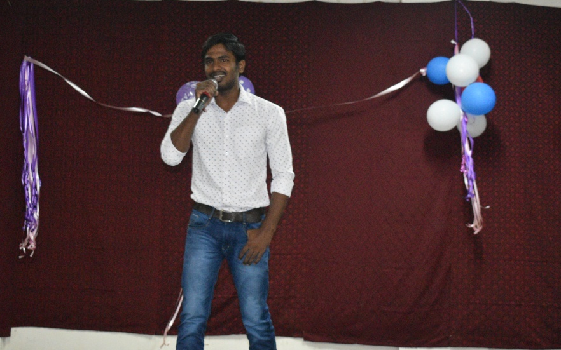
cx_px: 270
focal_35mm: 71
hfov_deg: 29.0
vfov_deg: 18.3
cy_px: 164
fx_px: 1085
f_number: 4.8
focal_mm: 40
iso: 6400
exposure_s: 1/60
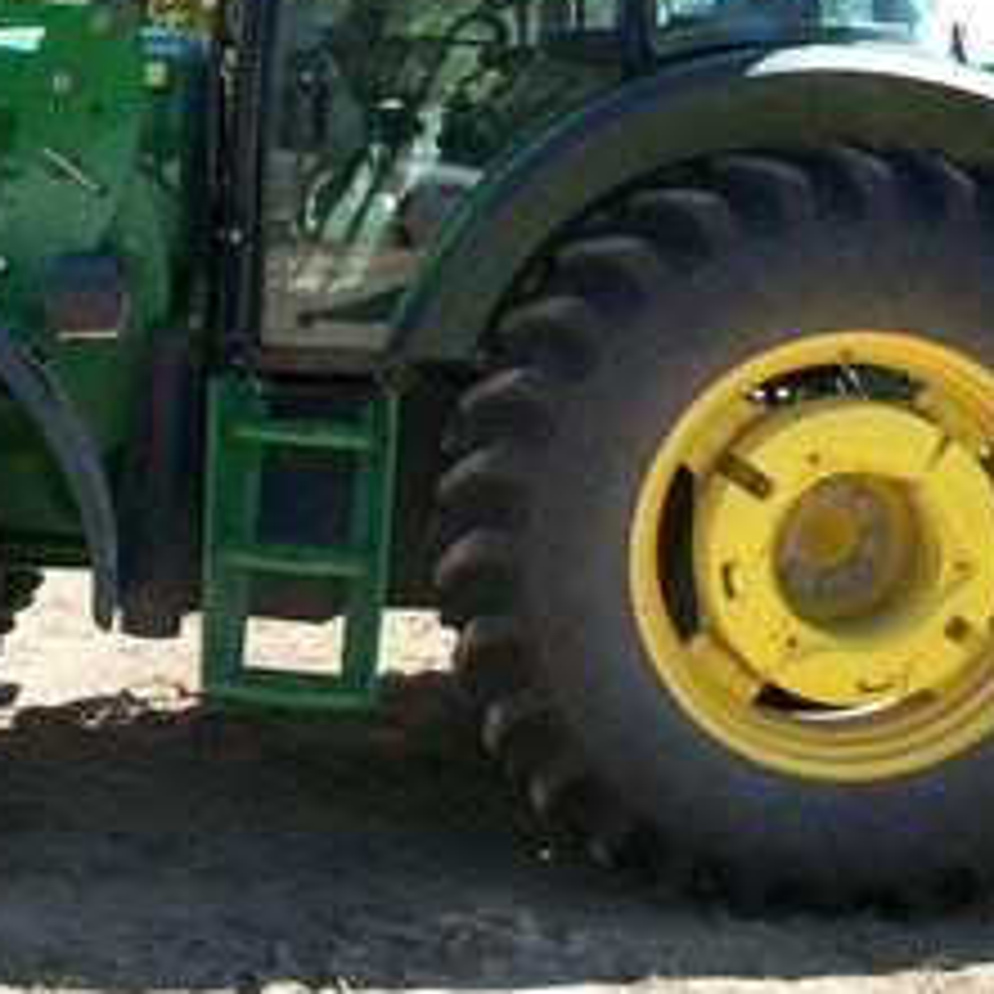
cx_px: 81
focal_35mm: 76
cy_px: 382
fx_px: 2469
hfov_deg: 22.2
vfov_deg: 22.7
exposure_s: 1/400
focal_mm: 6.3
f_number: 3.1
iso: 80
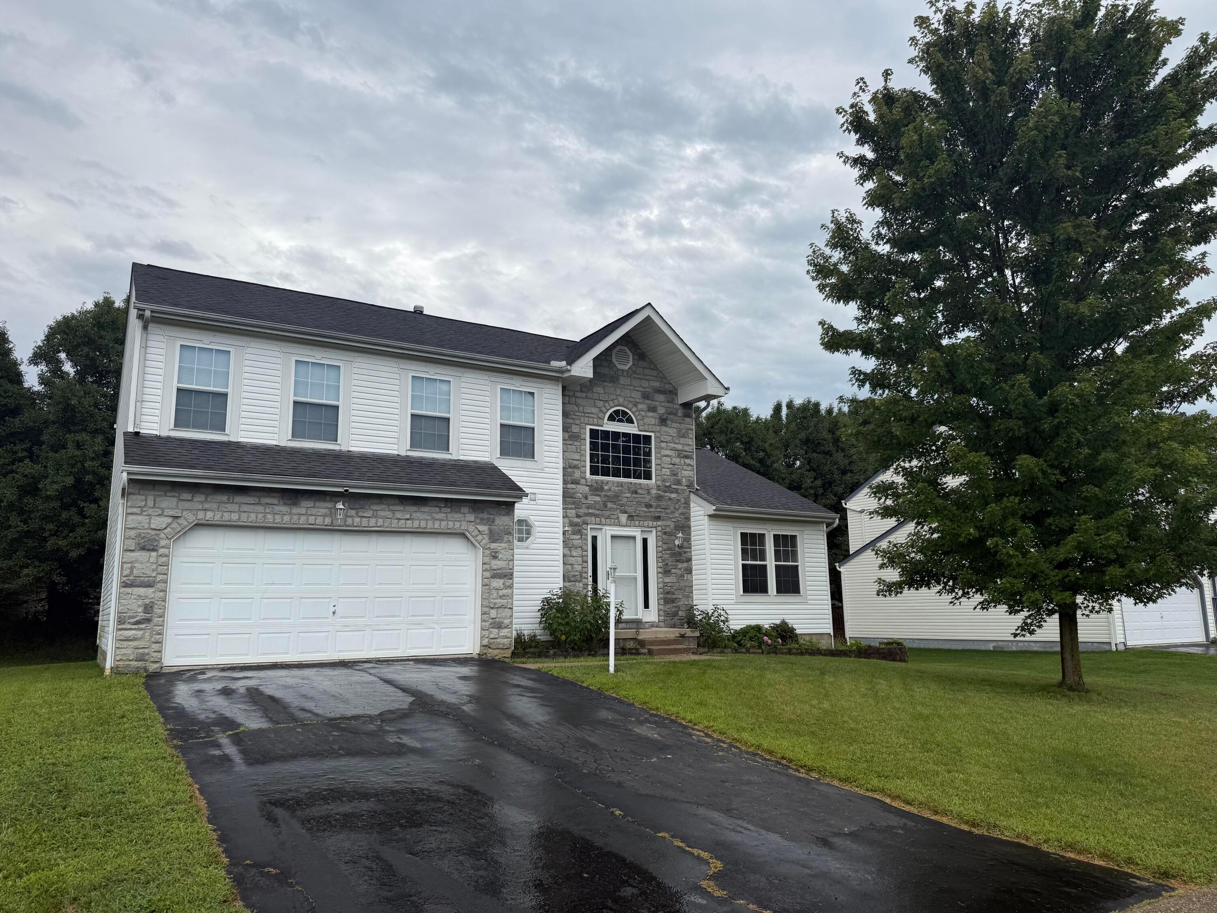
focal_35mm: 24
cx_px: 608
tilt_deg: +10.9
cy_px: 456
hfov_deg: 71.6
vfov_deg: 56.8
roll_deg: +0.5
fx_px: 844
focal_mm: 6.76
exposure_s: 1/5319
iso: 80
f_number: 1.78
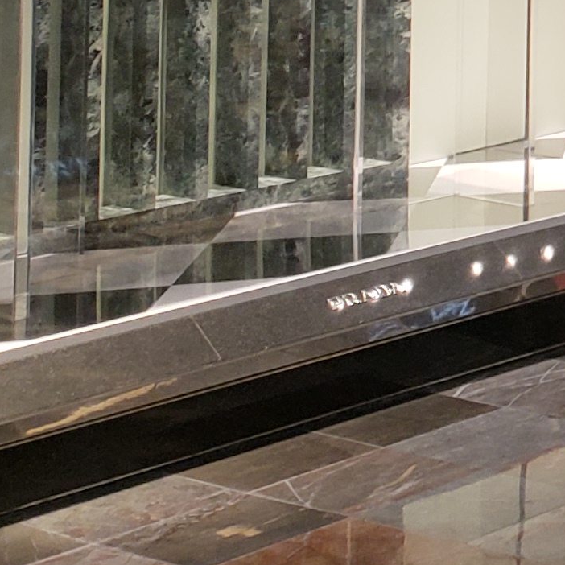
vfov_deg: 12.3
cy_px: -400
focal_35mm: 132
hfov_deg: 10.7
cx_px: 1478
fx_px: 2438
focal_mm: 4.3
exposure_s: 1/60
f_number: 2.4
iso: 125
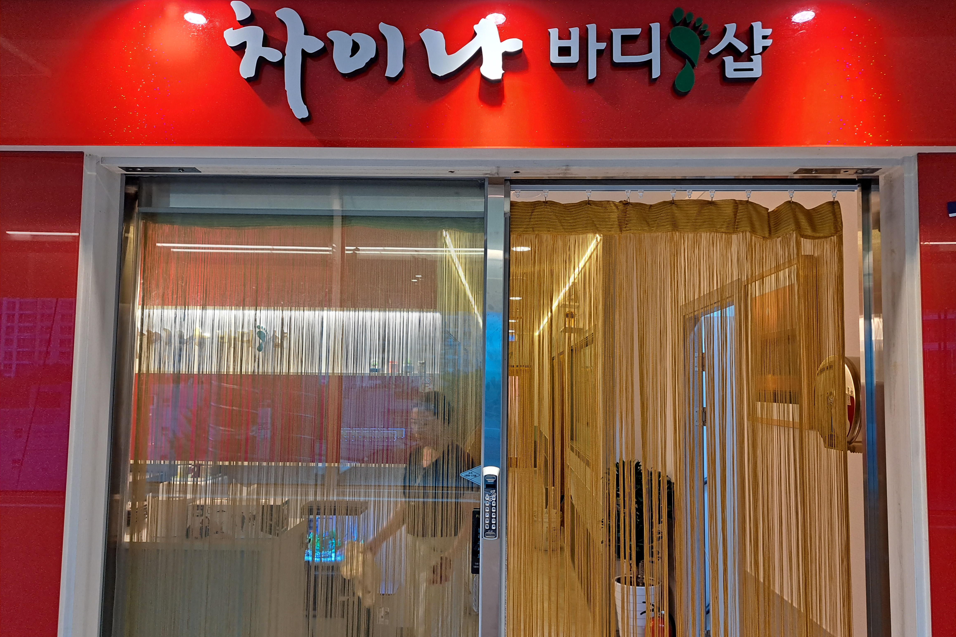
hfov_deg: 71.5
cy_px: 336
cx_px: 478
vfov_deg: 51.3
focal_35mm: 25
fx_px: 664
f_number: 1.8
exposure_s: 1/60
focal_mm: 5.23
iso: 200
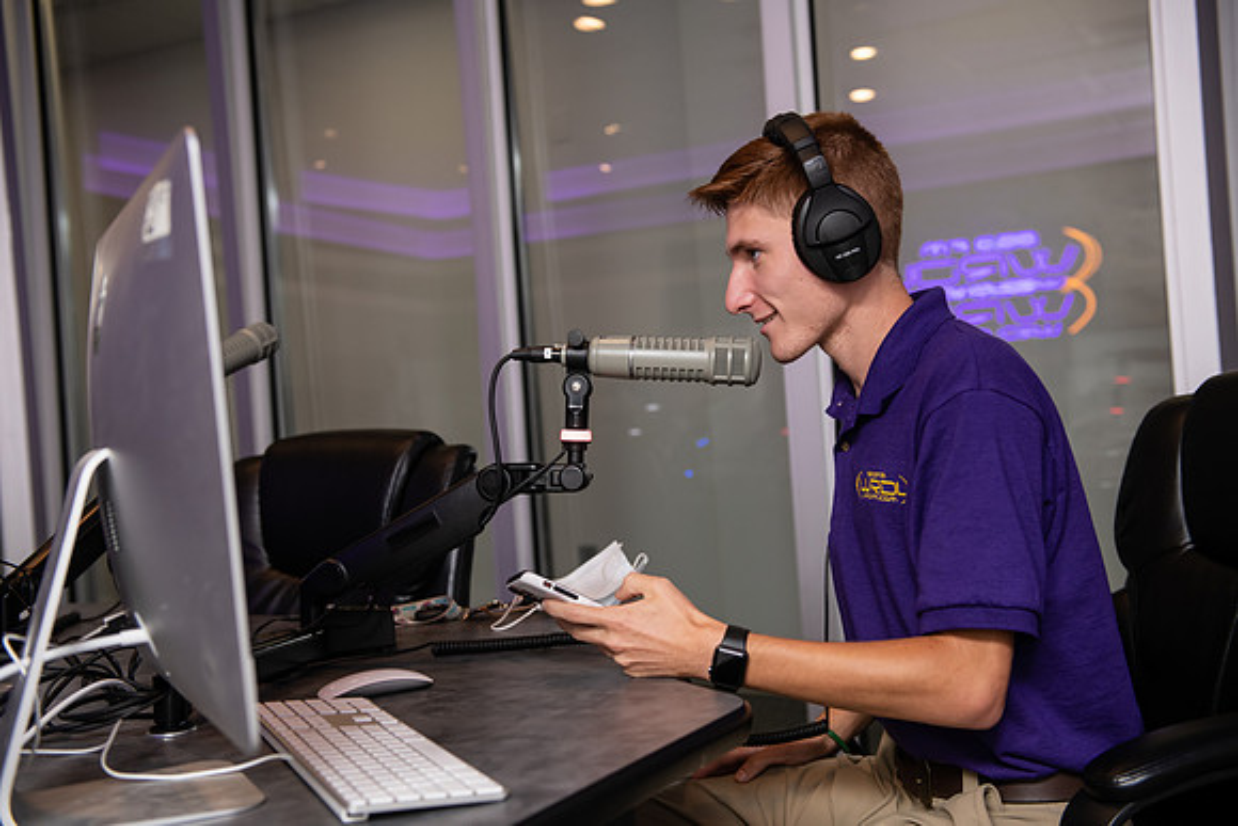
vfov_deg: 31.9
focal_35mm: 42
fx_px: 1445
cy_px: 413
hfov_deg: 46.4
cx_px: 619
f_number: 3.5
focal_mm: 42
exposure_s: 1/125
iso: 640
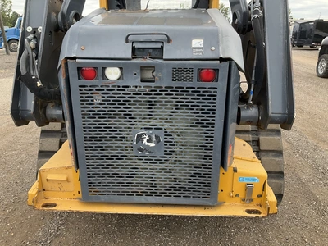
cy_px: 123
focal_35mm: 29
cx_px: 164
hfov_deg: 61.7
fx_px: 275
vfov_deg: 48.2
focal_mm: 3
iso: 20
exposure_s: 1/176
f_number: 1.8
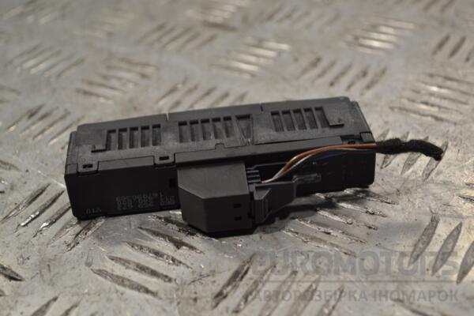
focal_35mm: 60
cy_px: 158
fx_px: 790
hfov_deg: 33.4
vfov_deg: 22.6
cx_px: 237
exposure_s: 1/100
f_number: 5.3
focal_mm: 40
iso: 400
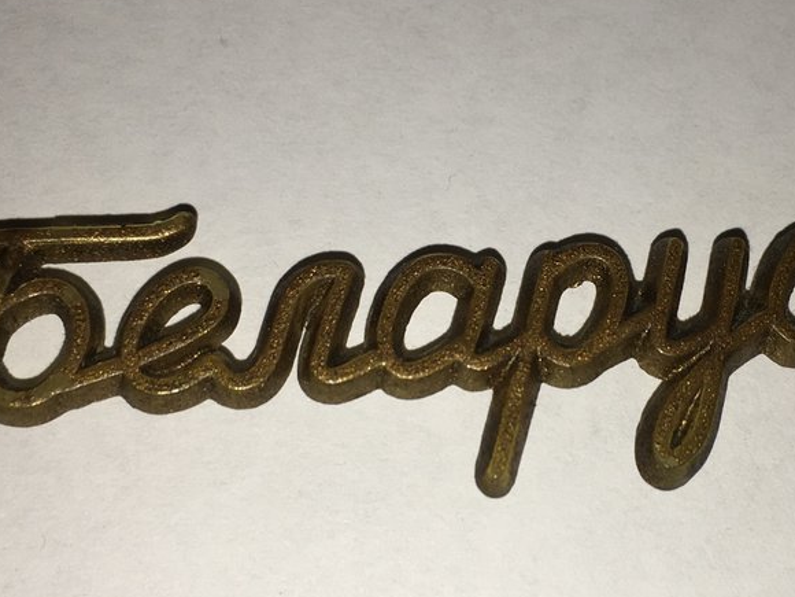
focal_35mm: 64
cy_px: 354
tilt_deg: -73.4
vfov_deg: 22.9
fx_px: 1470
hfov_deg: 30.2
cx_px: 476
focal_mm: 4.15
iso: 25
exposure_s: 1/712
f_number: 2.2
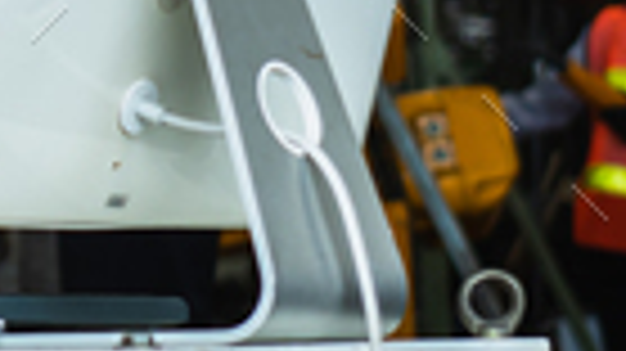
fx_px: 5524
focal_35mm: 333
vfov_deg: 3.6
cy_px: -86
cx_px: -468
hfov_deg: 6.4
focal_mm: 50
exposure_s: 1/200
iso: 200
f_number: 2.8
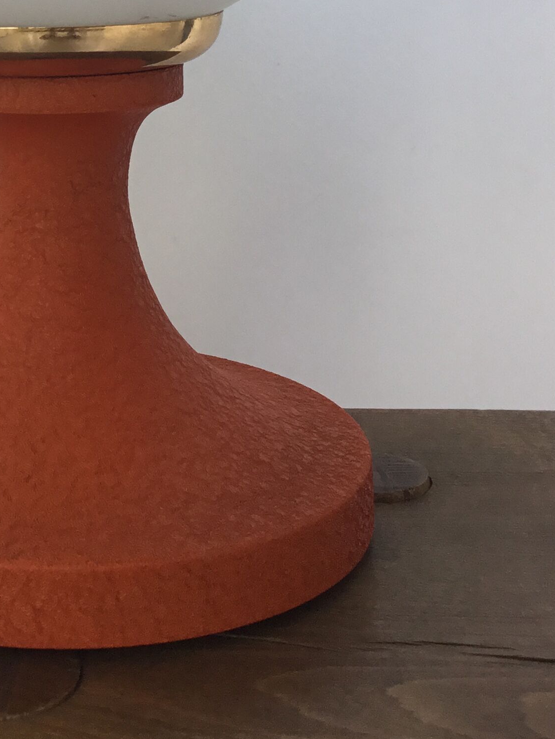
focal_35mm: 68
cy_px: -11
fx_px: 1454
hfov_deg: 20.9
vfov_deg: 26.9
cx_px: -1
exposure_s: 1/100
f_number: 2.4
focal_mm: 3.3
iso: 32
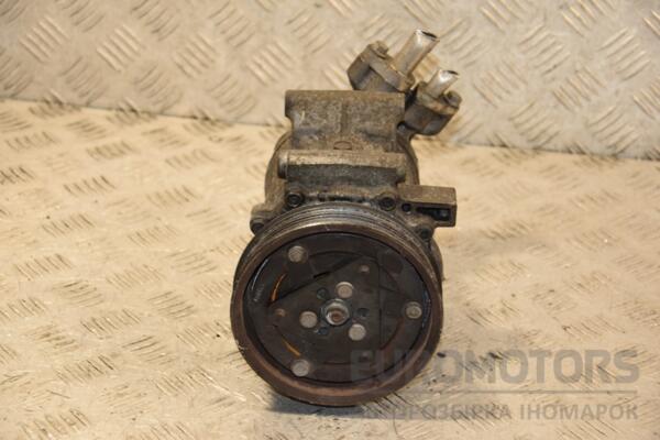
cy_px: 220
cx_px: 330
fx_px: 1815
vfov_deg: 13.8
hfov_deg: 20.6
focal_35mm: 99
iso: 800
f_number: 5.3
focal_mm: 66
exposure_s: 1/125
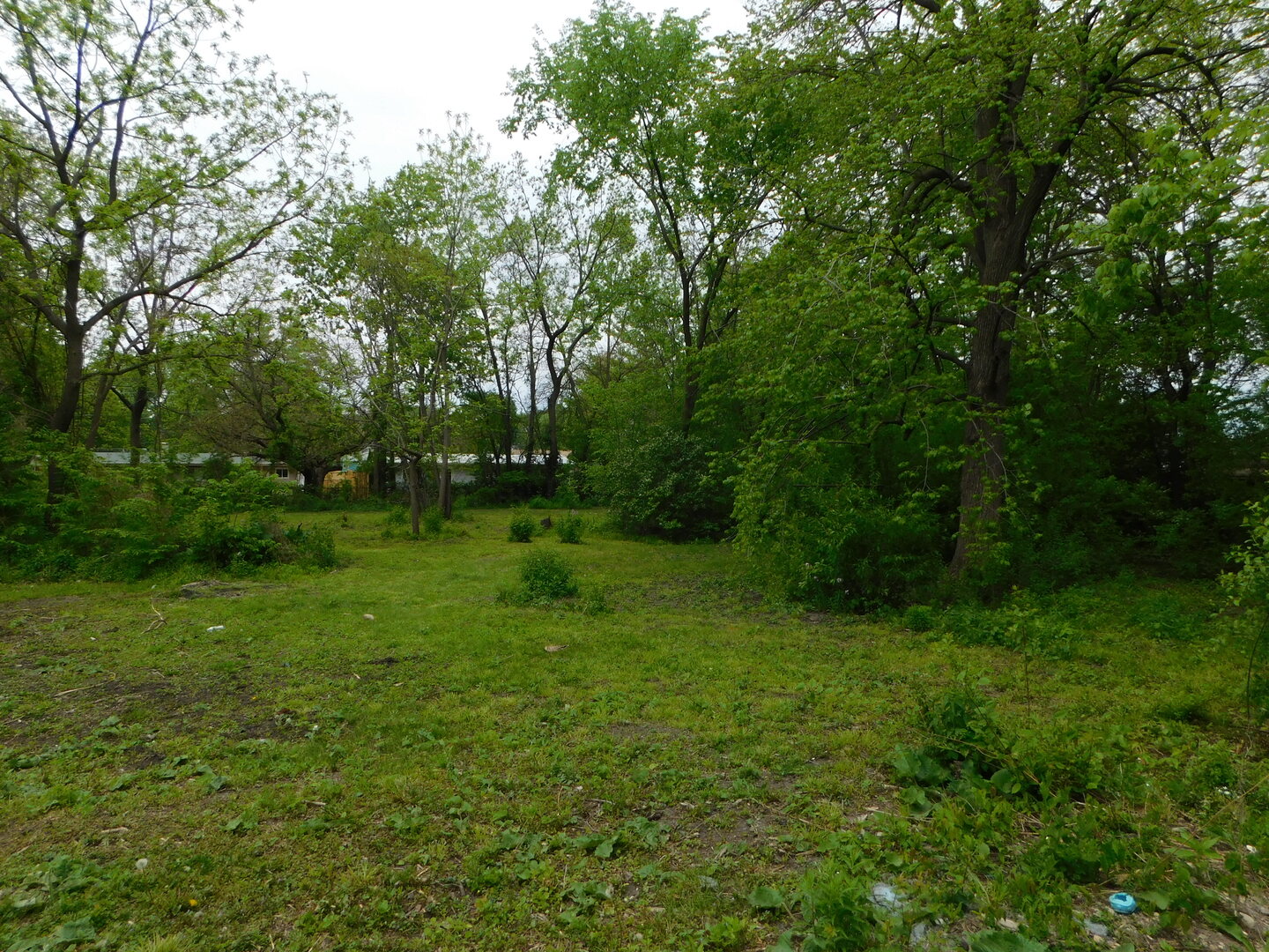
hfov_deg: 73.9
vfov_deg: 58.9
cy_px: 476
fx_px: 843
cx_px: 634
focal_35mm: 23
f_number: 3
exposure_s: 1/1000
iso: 125
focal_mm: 4
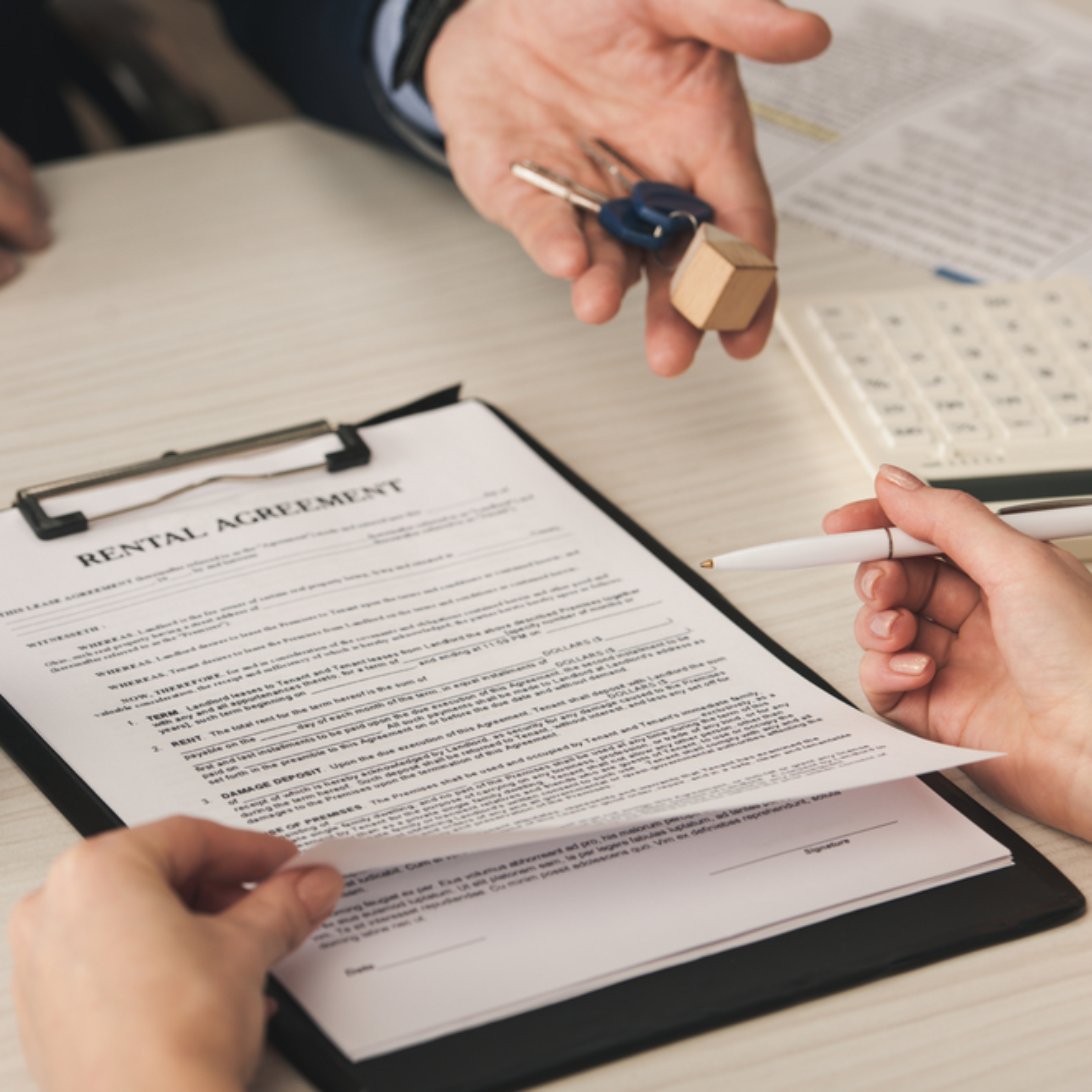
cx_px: 590
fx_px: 5496
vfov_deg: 11.3
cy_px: 548
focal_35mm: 154
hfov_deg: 11.3
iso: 125
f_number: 4.5
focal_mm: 120
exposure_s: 1/200
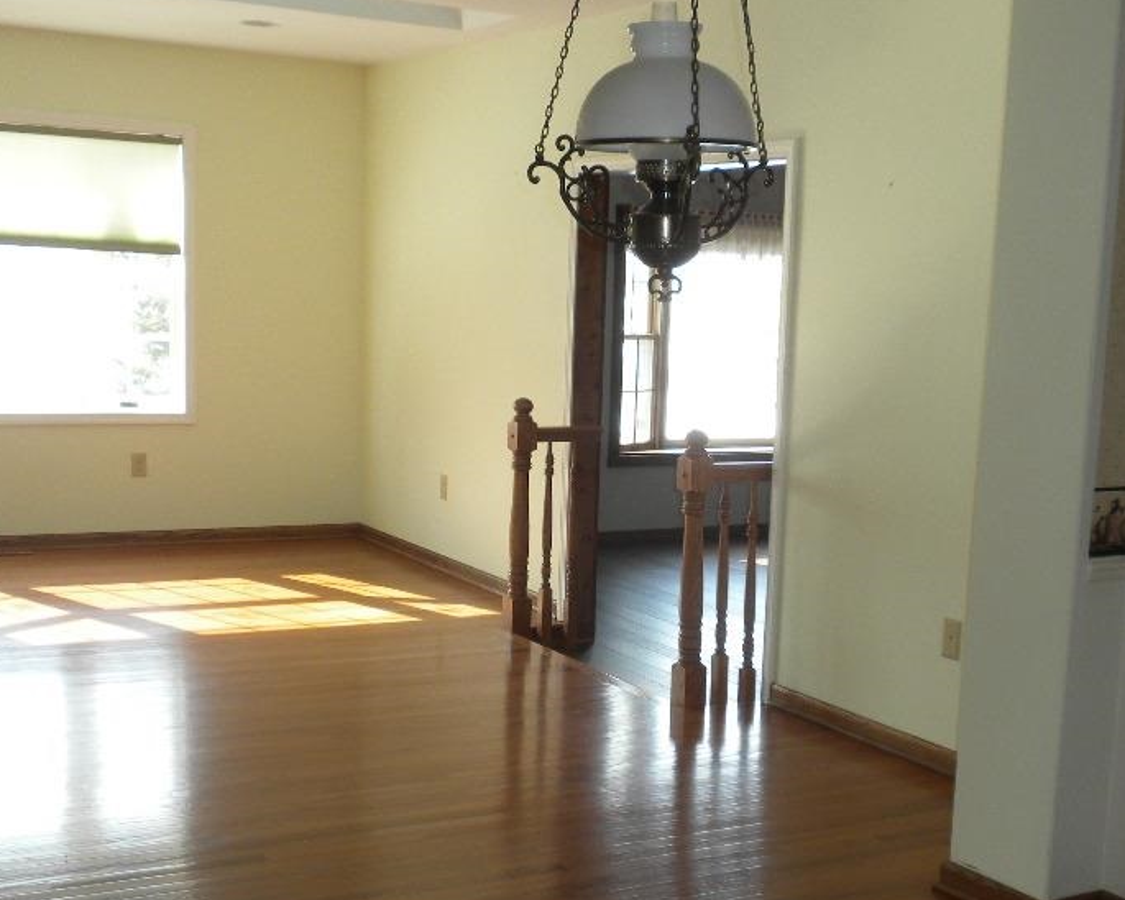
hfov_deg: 34.7
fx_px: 1798
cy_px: 540
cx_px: 645
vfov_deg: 28.0
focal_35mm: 54
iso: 90
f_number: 3.5
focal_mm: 6.6
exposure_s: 1/95
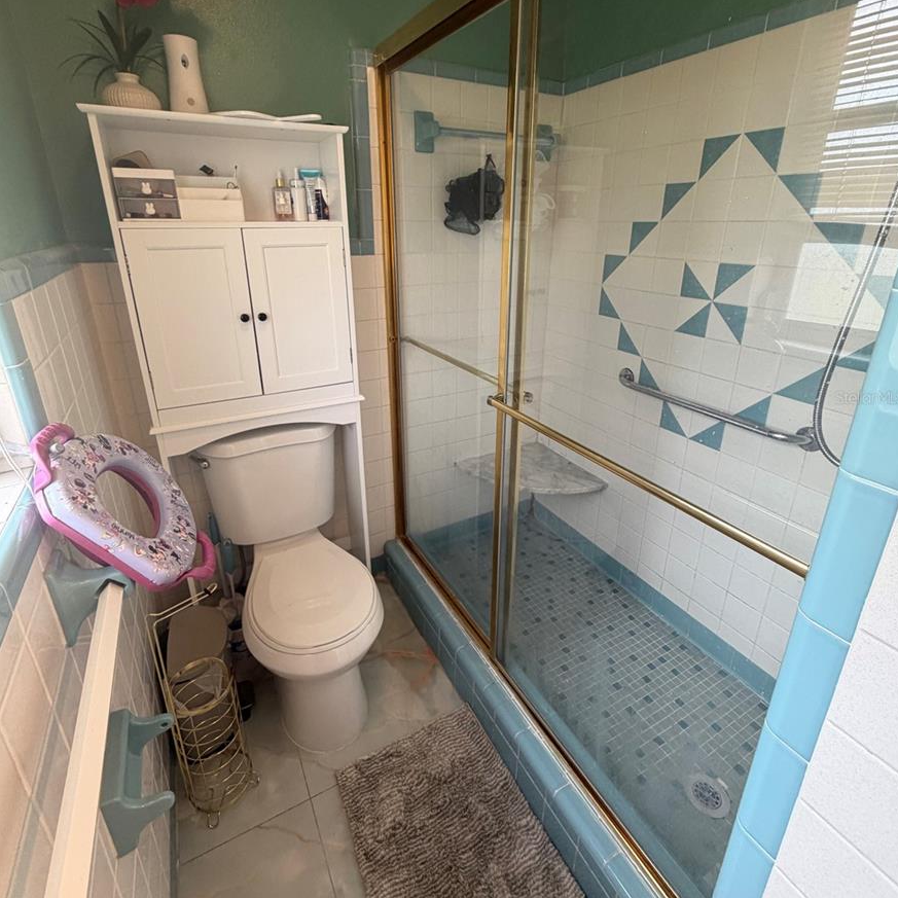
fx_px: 499
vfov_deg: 83.6
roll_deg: -0.2
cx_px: 445
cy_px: 397
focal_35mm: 17
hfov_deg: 84.0
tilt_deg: -19.6
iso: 160
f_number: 2.2
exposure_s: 1/60
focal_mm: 2.22
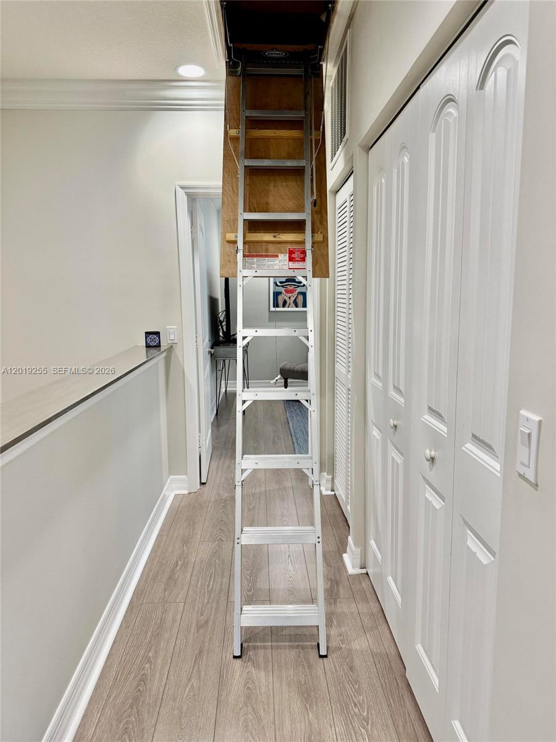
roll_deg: +0.2
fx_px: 514
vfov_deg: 71.6
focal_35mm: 24
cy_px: 371
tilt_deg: -7.8
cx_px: 278
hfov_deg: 56.8
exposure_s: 1/60
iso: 160
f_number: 1.78
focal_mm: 6.76
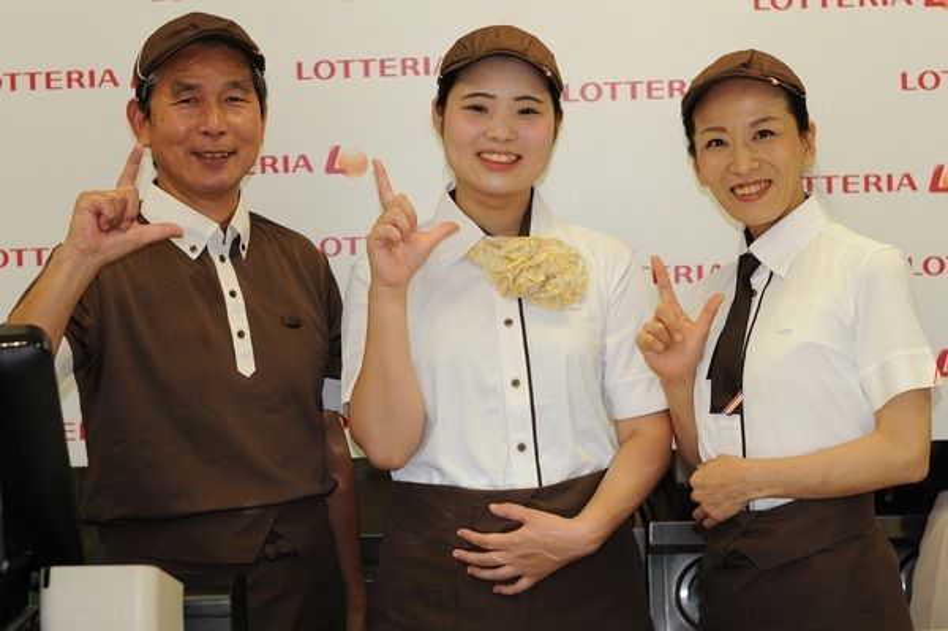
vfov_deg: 18.2
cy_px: 316
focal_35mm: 75
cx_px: 474
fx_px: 1973
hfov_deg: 27.0
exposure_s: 1/250
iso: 400
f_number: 2.8
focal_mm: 50
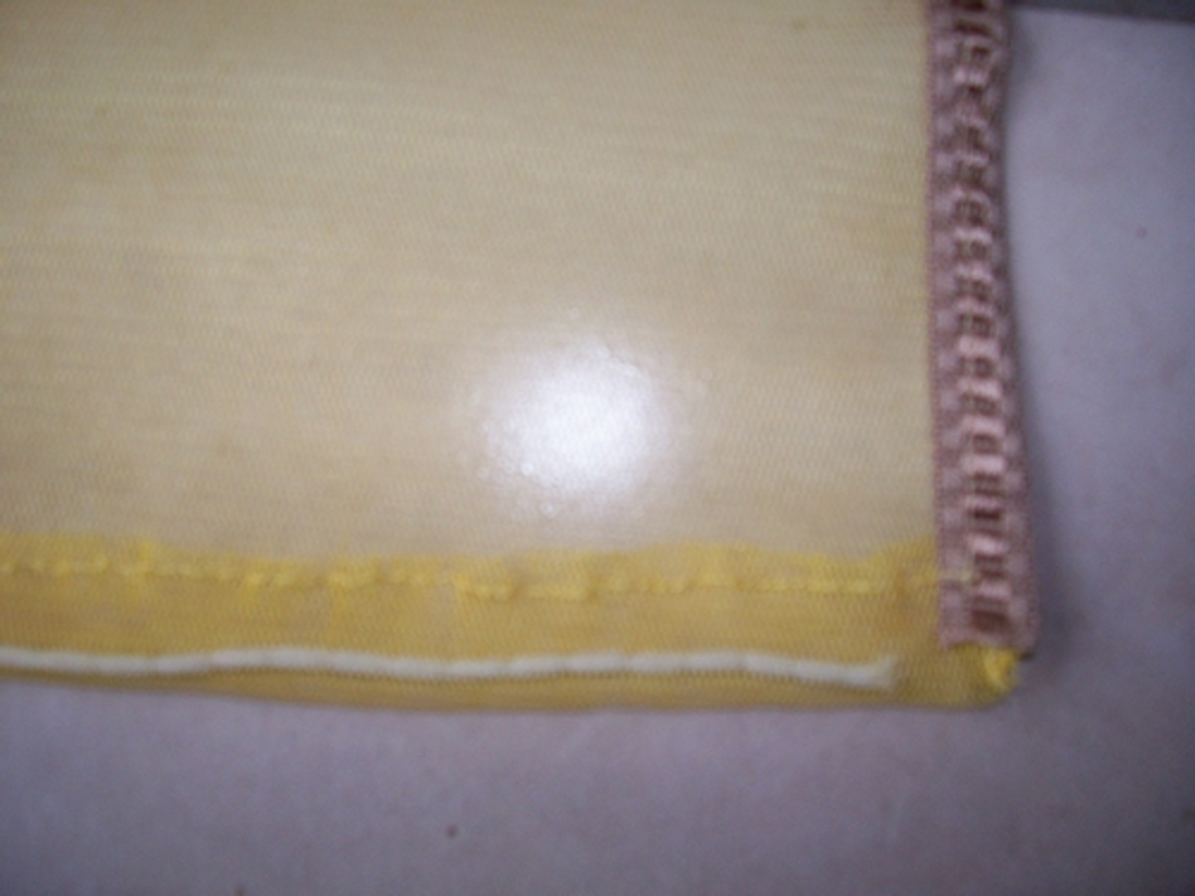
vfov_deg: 41.8
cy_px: 448
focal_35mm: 34
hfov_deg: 54.0
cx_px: 598
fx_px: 1174
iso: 140
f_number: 2.7
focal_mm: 5.6
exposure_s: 1/112
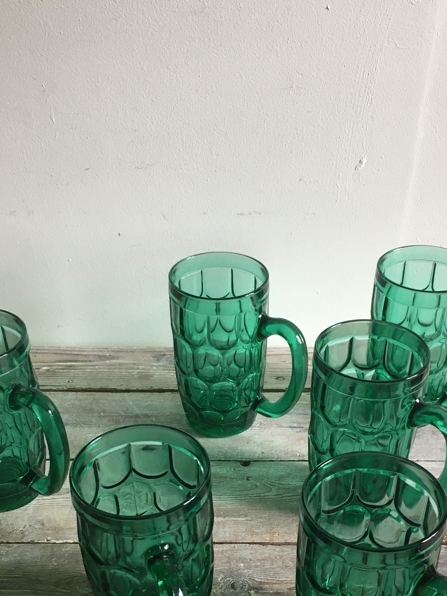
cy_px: 445
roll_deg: -2.2
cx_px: 241
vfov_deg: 40.9
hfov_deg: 32.2
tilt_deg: -39.2
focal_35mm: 45
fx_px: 775
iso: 64
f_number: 2.2
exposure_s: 1/33
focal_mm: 4.15
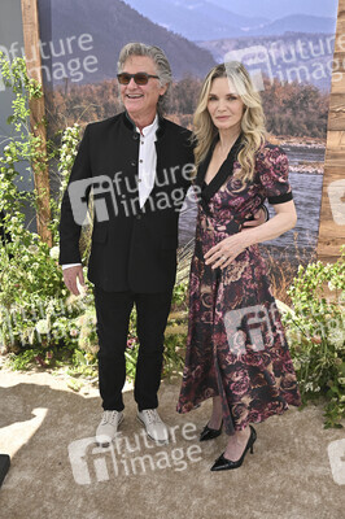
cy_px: 260
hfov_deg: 37.8
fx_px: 504
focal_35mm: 35
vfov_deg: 54.5
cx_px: 172
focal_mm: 35
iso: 250
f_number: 7.1
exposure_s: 1/320
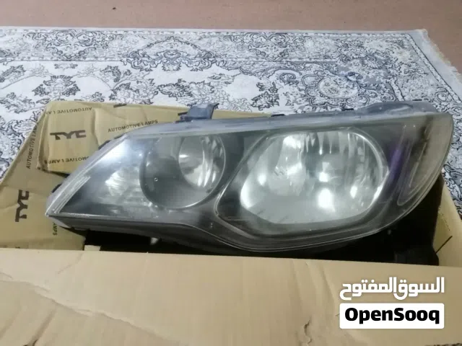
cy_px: 173
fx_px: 347
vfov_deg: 53.1
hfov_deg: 67.3
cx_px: 231
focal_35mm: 26
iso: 500
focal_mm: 3.95
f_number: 1.8
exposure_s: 1/20
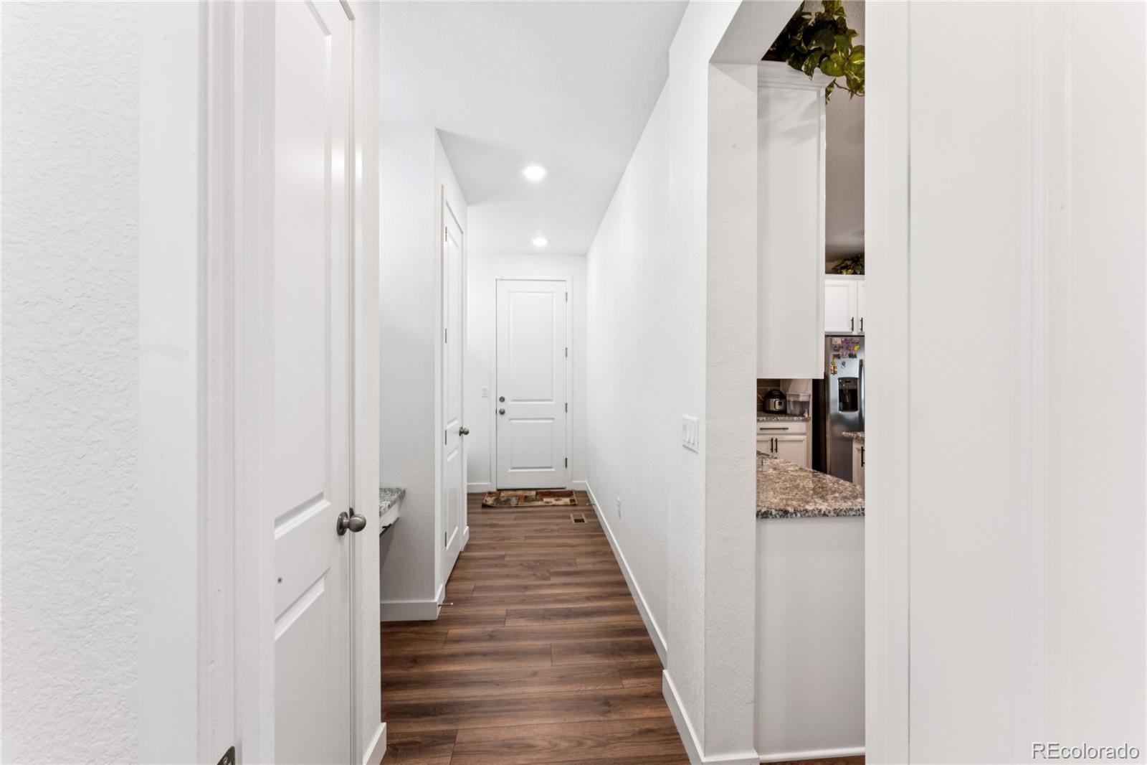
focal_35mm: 14
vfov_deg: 81.2
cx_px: 574
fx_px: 446
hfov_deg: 104.3
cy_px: 382
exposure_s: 1.3
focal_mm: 14
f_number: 22
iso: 100
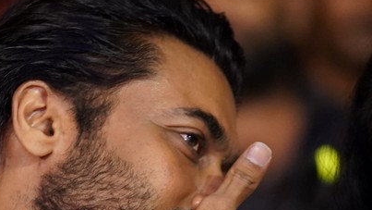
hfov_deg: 3.8
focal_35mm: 574
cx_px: 239
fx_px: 5664
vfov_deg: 2.1
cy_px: 295
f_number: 2.8
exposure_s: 1/125
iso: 3200
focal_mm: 138
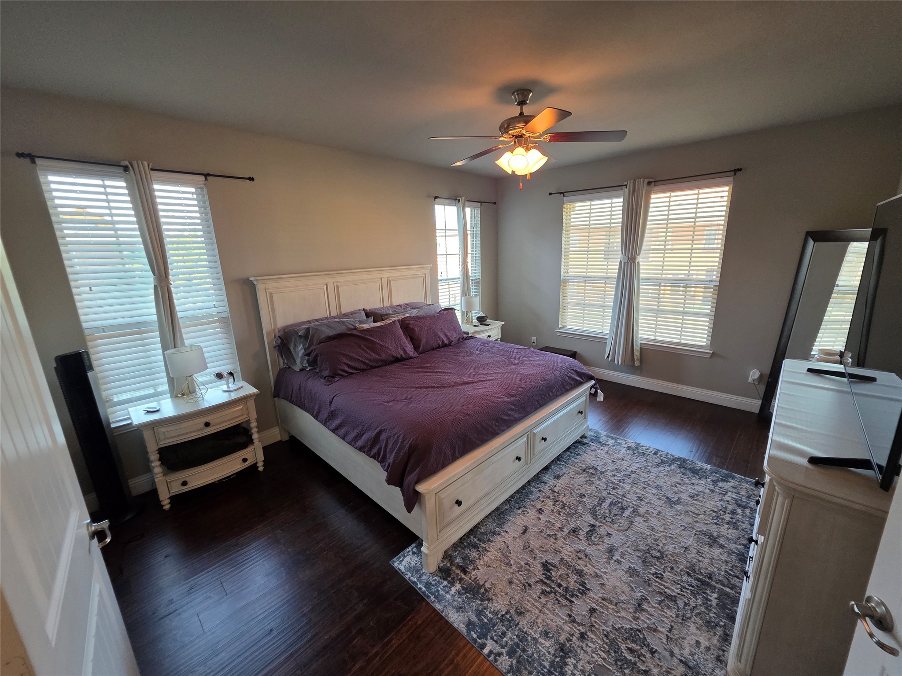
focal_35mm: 13
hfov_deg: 106.2
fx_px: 339
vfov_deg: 89.9
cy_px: 338
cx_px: 451
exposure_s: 1/120
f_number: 1.9
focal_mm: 2.2
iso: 320
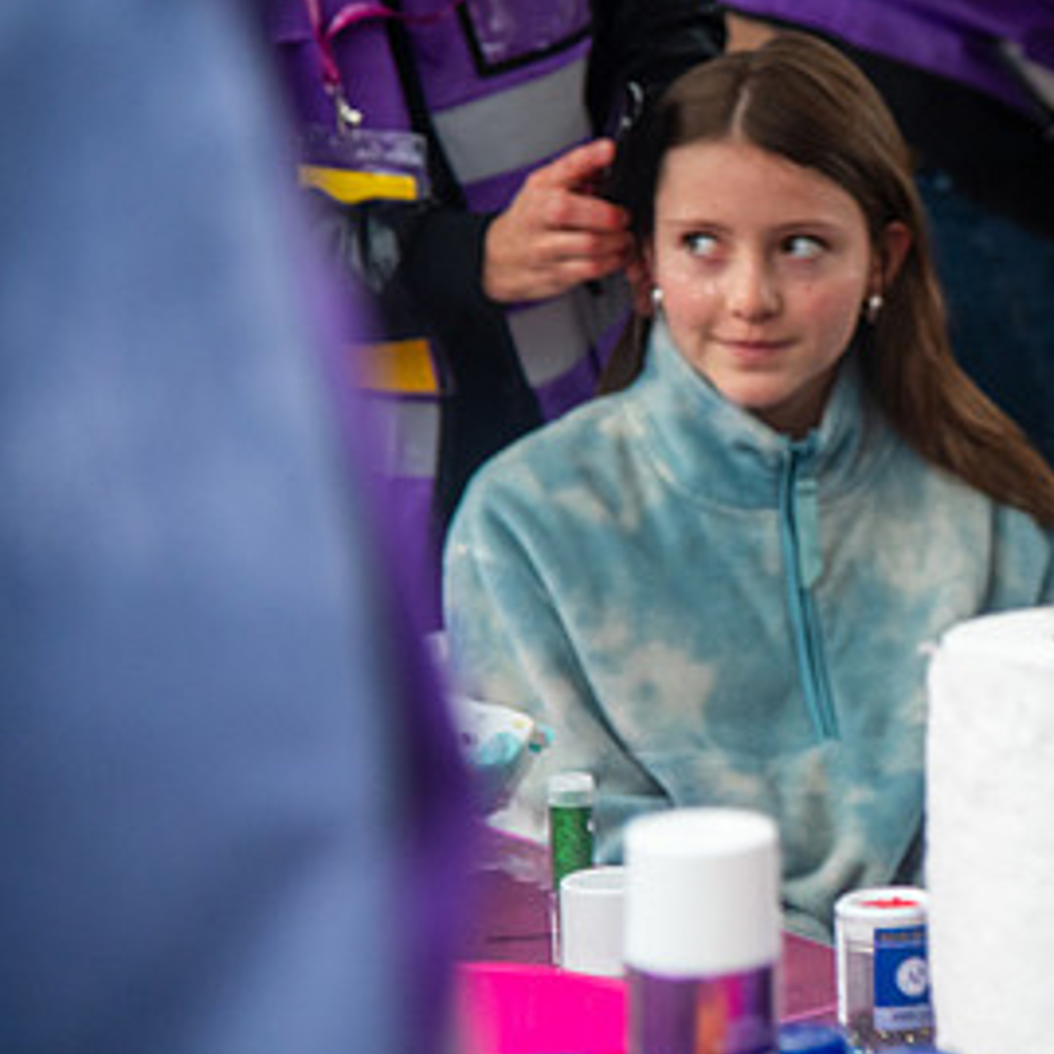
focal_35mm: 183
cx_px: 1101
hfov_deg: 9.5
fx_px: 6304
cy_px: 455
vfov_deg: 9.6
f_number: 4
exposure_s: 1/320
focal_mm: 100
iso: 2500
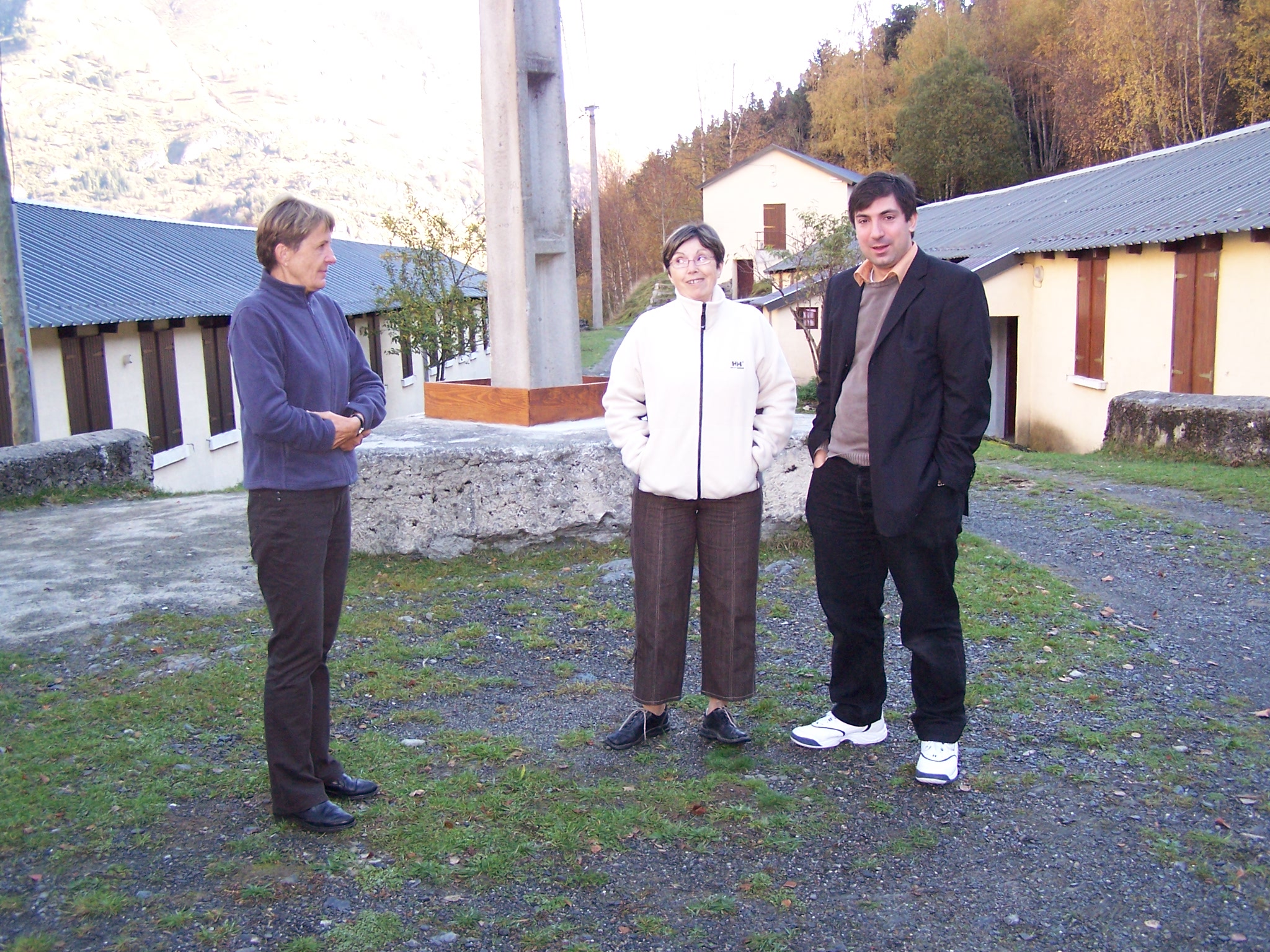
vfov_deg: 37.7
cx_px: 635
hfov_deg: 49.0
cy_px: 476
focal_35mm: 38
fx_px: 1394
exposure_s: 1/125
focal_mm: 6.3
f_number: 2.8
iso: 140
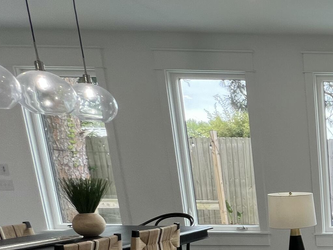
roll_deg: +0.6
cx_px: 467
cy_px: 255
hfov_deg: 31.8
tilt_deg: -11.6
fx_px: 366
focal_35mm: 38
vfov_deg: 34.1
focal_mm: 1.57
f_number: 1.8
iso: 32
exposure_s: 1/136
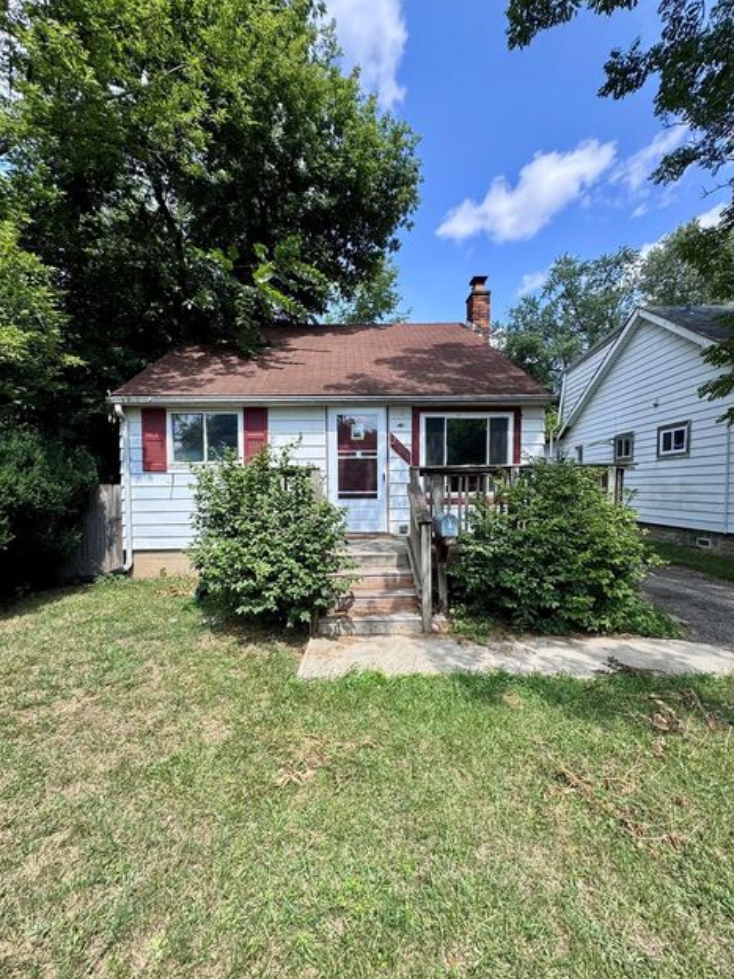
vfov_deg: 98.1
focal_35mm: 15
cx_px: 354
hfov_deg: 81.7
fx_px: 424
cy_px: 512
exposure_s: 1/720
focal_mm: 2.22
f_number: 2.2
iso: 40
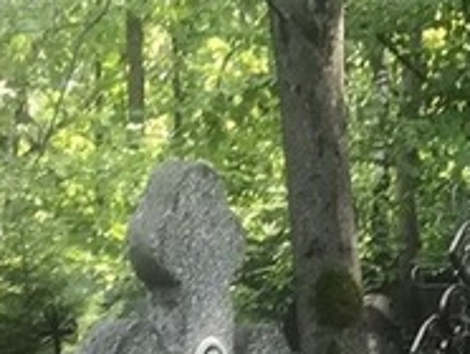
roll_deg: +1.0
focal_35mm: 154
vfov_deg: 9.3
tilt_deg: -8.6
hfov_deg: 12.5
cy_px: 574
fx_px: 2094
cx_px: 558
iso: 25
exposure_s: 1/50
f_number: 1.8
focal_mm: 3.99
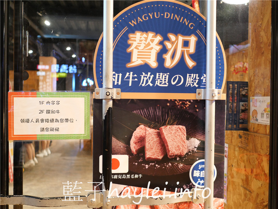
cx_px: 139
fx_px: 241
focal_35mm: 30
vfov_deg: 46.8
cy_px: 104
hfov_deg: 60.0
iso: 1000
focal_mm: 15
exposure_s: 1/60
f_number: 1.7
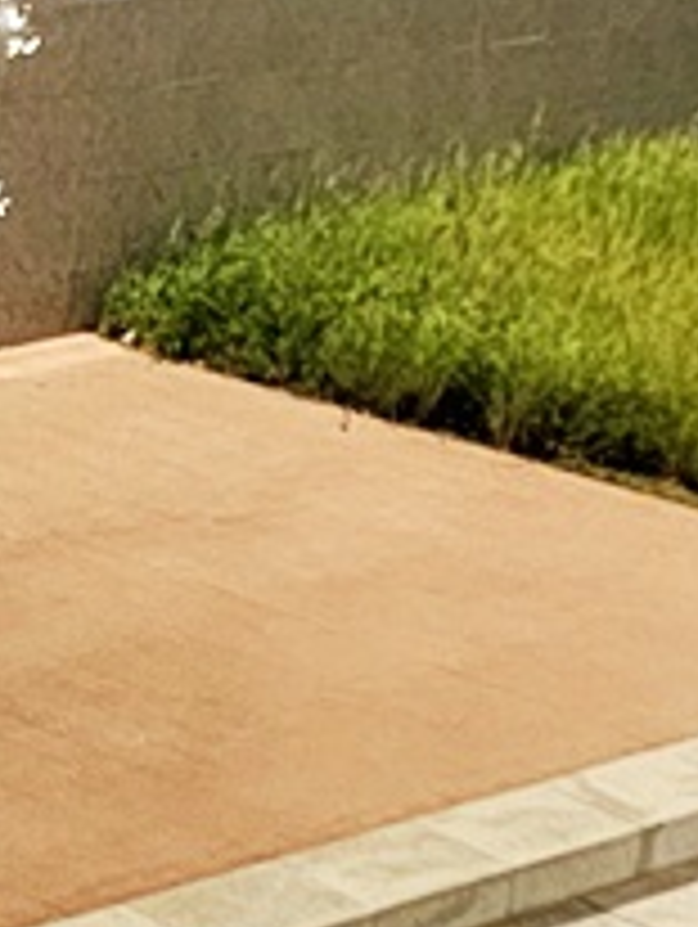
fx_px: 3890
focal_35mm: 145
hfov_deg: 9.6
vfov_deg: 13.2
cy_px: -220
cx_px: -691
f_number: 1.7
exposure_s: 1/24
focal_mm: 6.3
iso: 800
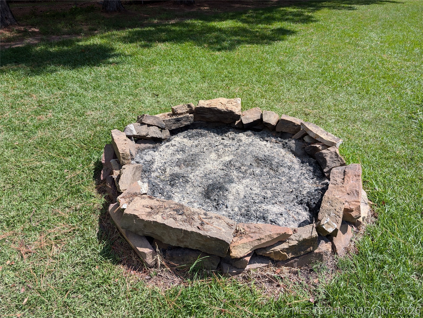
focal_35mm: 24
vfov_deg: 56.9
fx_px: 294
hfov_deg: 71.5
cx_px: 212
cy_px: 159
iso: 19
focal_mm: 6.9
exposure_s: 1/802
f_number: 1.68
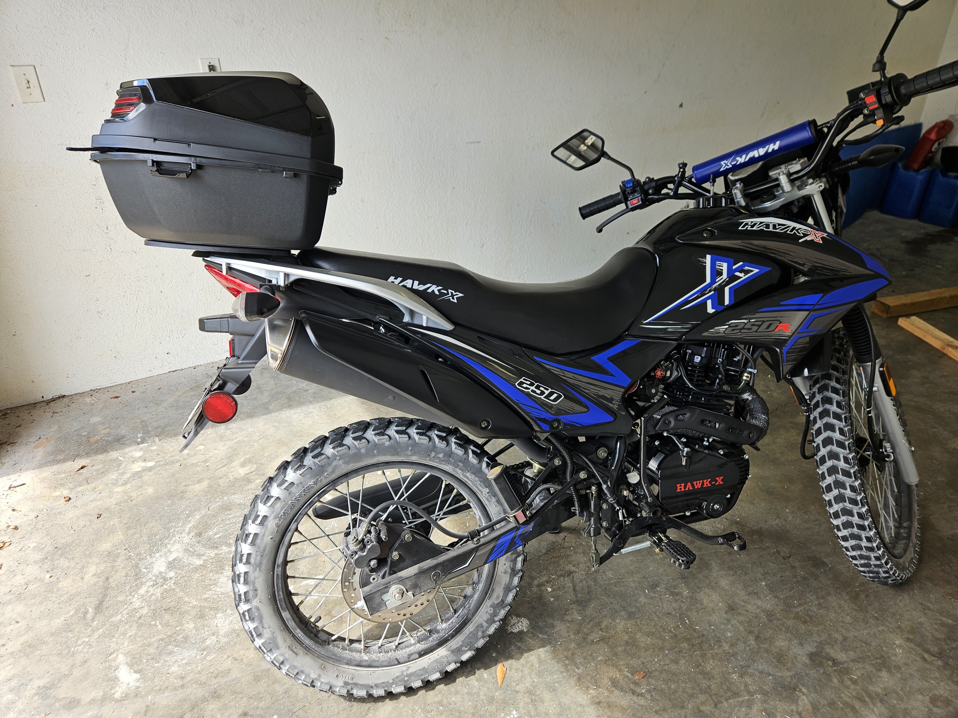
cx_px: 479
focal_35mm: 23
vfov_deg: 58.9
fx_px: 637
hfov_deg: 73.9
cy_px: 359
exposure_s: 1/135
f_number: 1.8
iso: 25
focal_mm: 5.4
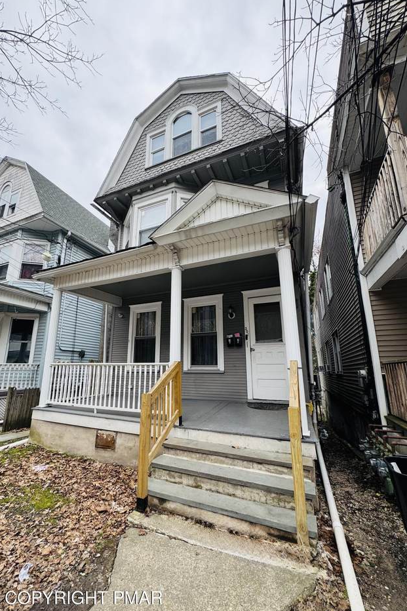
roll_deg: -3.0
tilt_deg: +14.7
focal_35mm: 15
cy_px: 312
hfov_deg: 77.0
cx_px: 182
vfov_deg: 100.4
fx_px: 254
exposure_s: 1/356
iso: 40
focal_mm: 2.22
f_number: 2.2
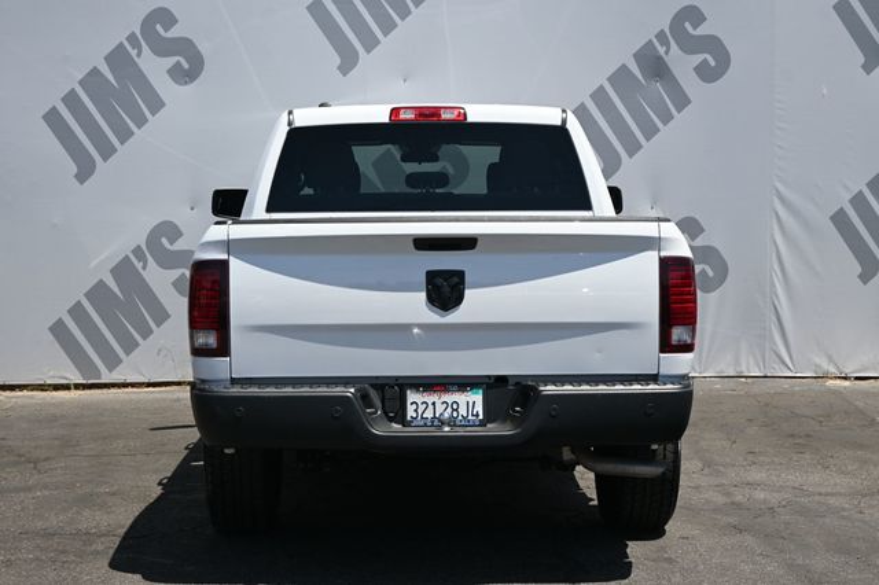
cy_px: 292
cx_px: 440
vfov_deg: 21.1
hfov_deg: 31.2
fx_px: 1574
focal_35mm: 64
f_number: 6
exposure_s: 1/320
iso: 100
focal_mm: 43
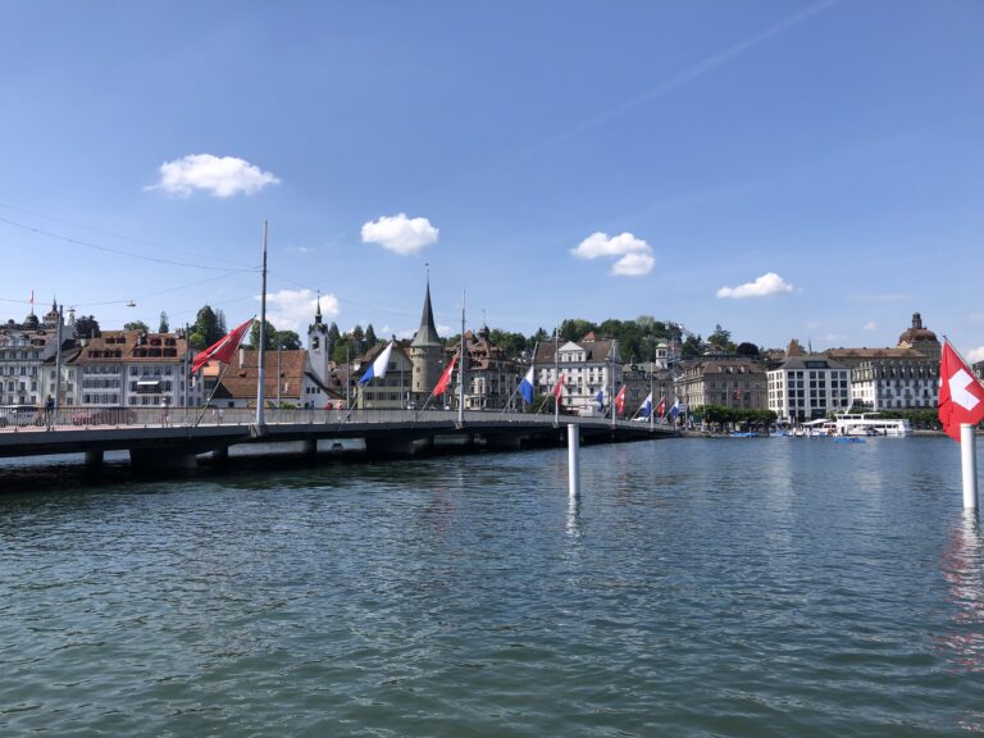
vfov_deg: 49.7
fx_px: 796
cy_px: 369
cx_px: 492
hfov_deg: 63.4
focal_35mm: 28
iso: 20
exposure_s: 1/2114
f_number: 1.8
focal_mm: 3.99
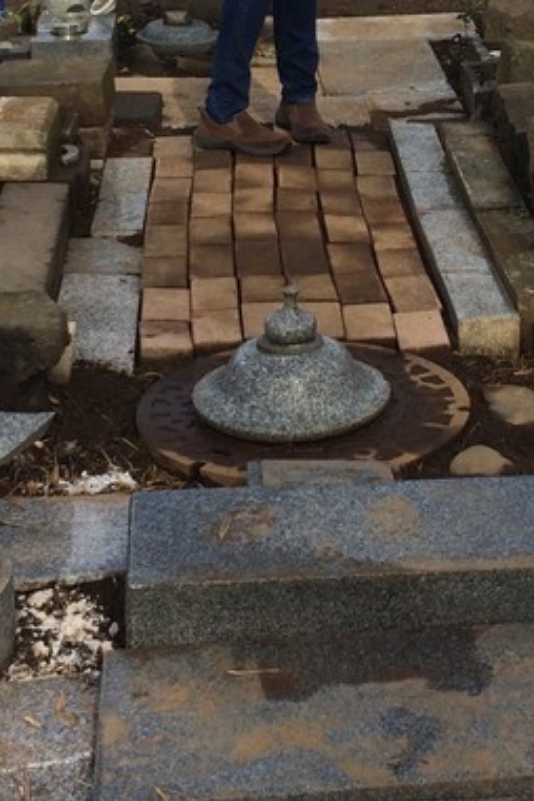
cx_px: 418
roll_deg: -0.2
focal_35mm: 81
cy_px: 116
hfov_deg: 16.7
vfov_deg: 24.5
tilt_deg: -16.3
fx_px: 1802
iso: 32
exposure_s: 1/1414
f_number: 2.2
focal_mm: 4.15
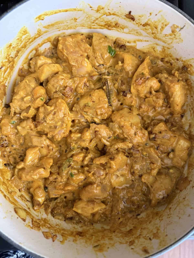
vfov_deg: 71.6
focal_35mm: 24
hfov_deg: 56.8
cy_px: 129
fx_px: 179
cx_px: 97
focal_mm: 6.8
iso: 400
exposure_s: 1/60
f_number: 1.8
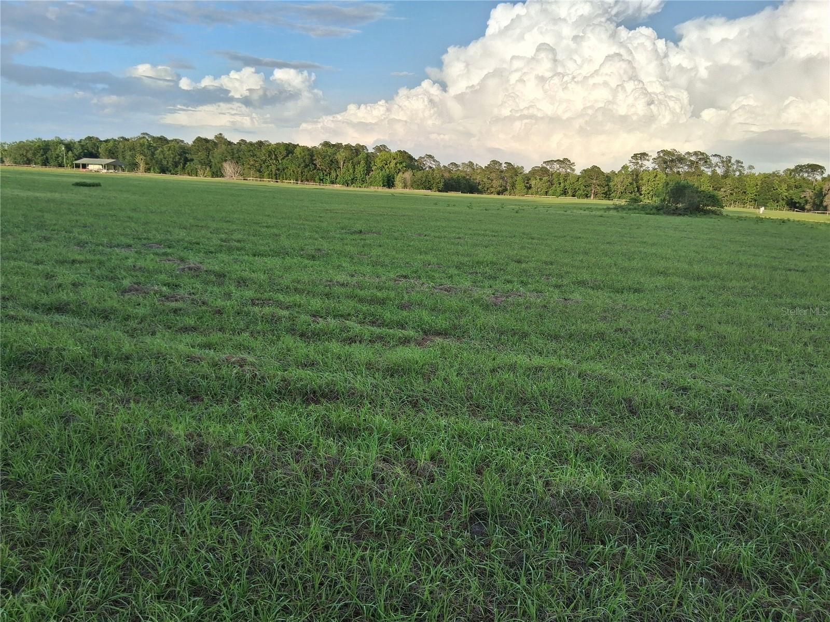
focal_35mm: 26
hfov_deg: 67.3
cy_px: 311
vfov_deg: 53.1
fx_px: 623
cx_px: 415
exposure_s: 1/242
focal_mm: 3.98
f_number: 1.8
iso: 25
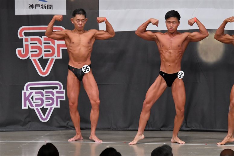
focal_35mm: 225
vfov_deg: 6.1
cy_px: 78
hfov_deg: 9.2
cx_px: 117
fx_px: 1462
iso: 5000
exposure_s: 1/400
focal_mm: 150
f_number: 5.6
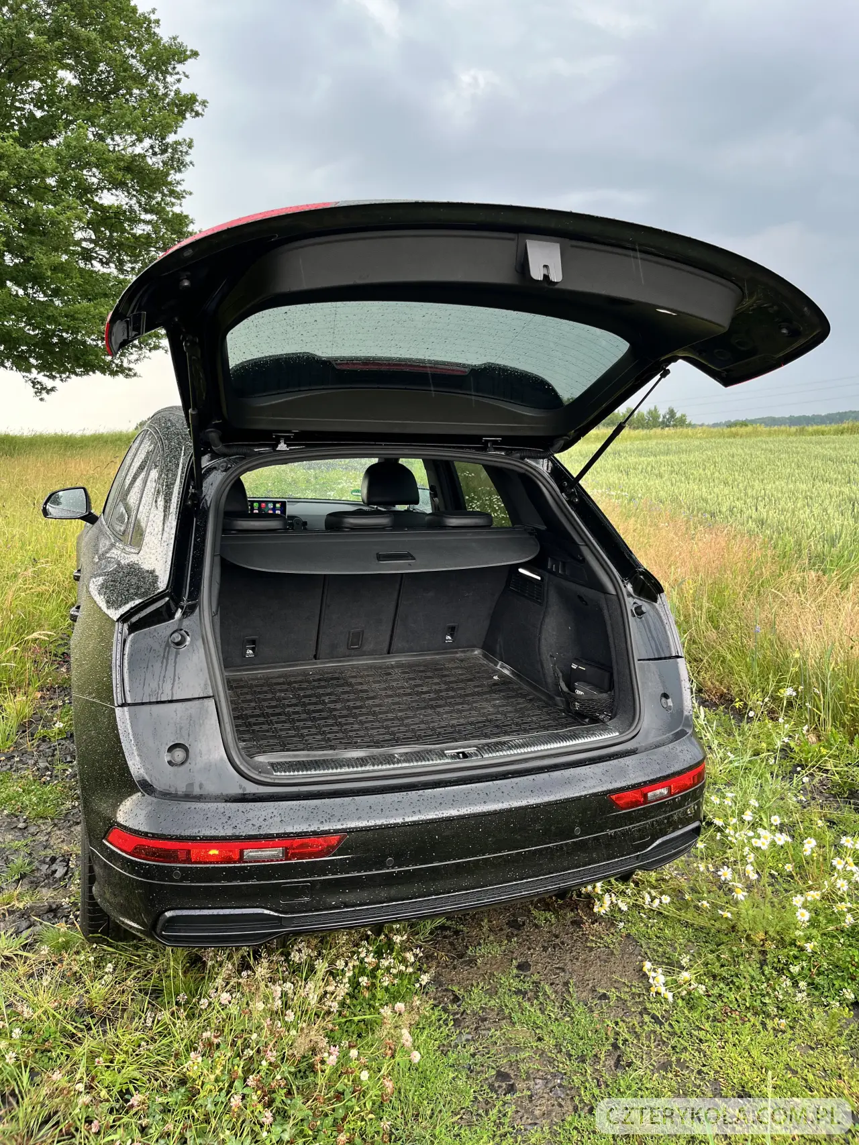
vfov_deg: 67.3
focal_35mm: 26
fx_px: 860
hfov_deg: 53.1
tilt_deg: -6.1
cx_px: 430
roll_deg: +3.1
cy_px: 572
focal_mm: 5.1
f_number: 1.6
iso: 50
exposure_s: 1/121
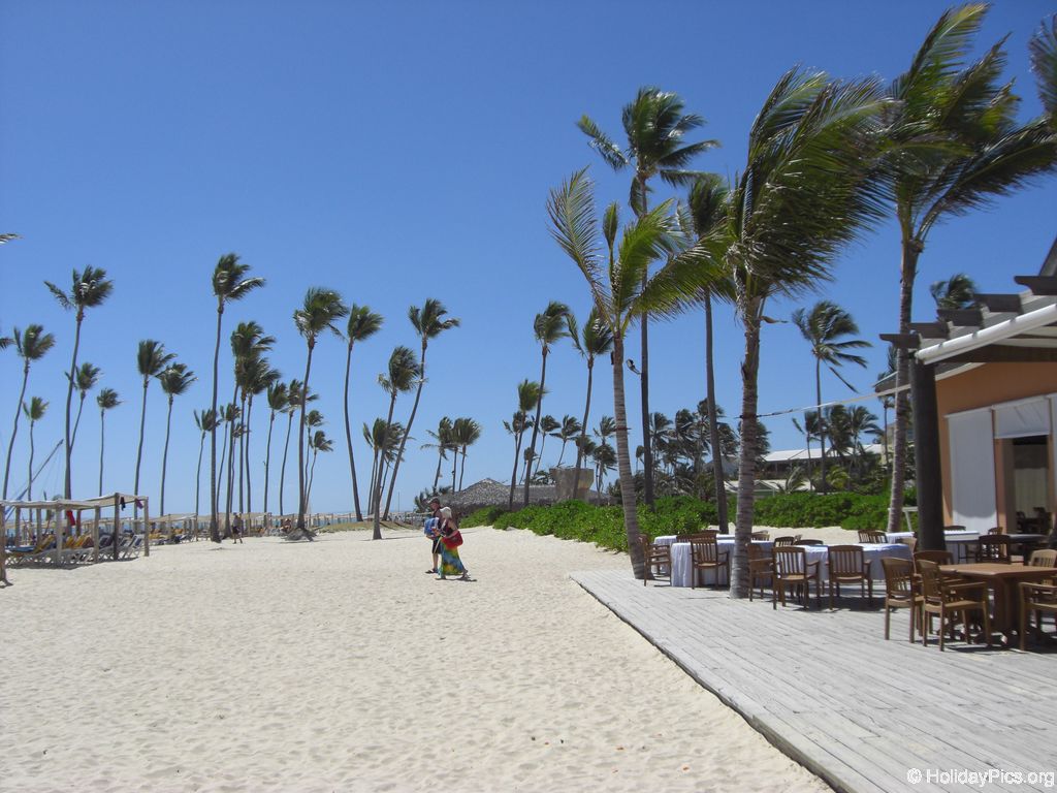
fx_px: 1160
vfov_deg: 37.7
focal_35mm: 38
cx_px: 528
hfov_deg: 49.0
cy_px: 396
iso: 64
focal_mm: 6.2
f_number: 8
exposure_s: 1/320
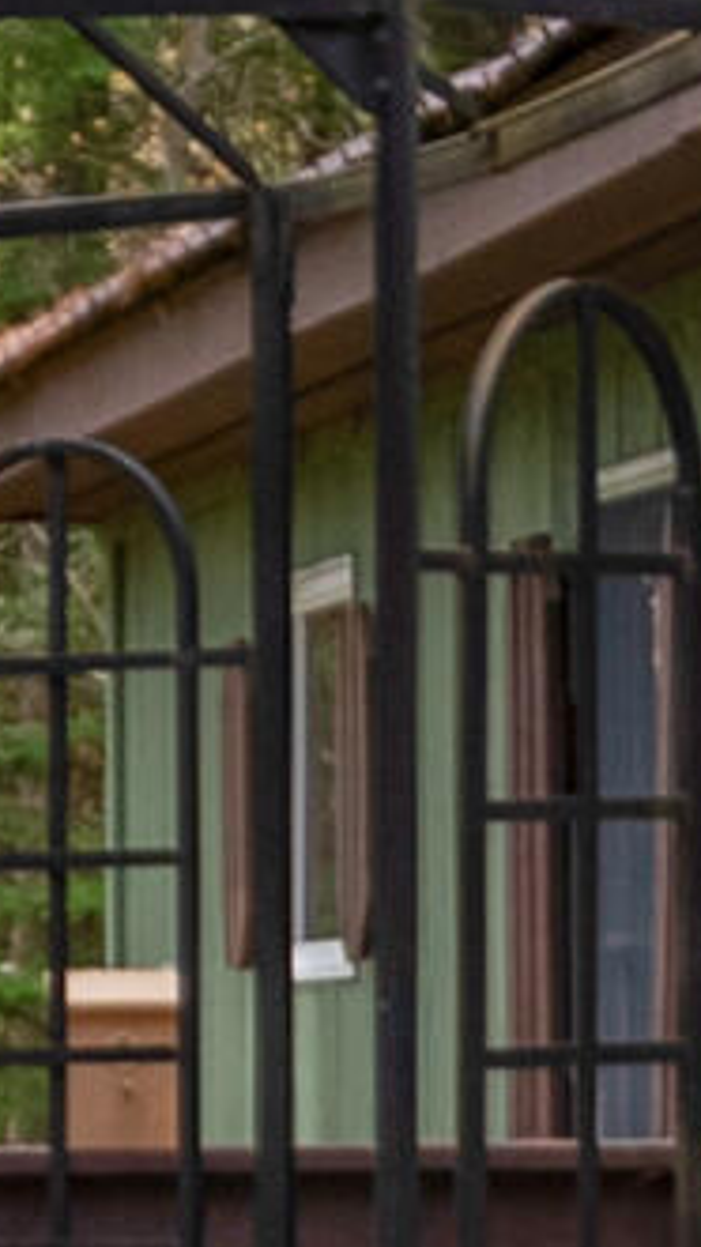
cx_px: -1308
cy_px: 1283
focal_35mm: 332
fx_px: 10979
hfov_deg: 3.6
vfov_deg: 6.5
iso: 320
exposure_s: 1/640
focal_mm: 35
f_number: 4.5
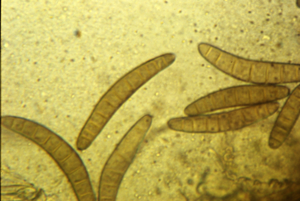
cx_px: 150
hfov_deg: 22.6
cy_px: 100
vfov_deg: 15.2
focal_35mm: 90
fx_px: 751
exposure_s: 1/125
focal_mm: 60
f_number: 4.5
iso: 220
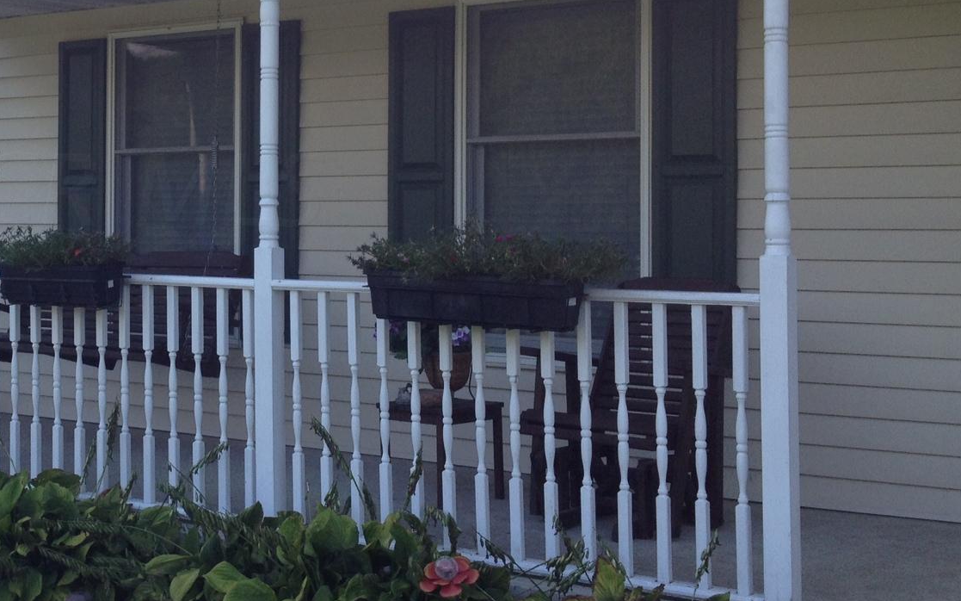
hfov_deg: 29.3
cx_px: 148
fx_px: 1781
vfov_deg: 19.1
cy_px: 189
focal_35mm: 68
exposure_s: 1/391
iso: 50
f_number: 2.4
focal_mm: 4.28
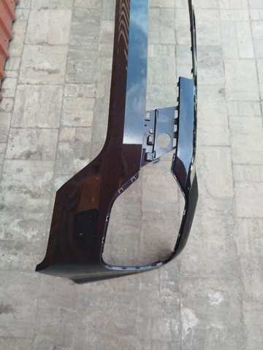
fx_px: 243
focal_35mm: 24
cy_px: 175
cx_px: 132
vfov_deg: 71.6
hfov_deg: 56.8
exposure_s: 1/100
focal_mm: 5.31
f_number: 1.7
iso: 64
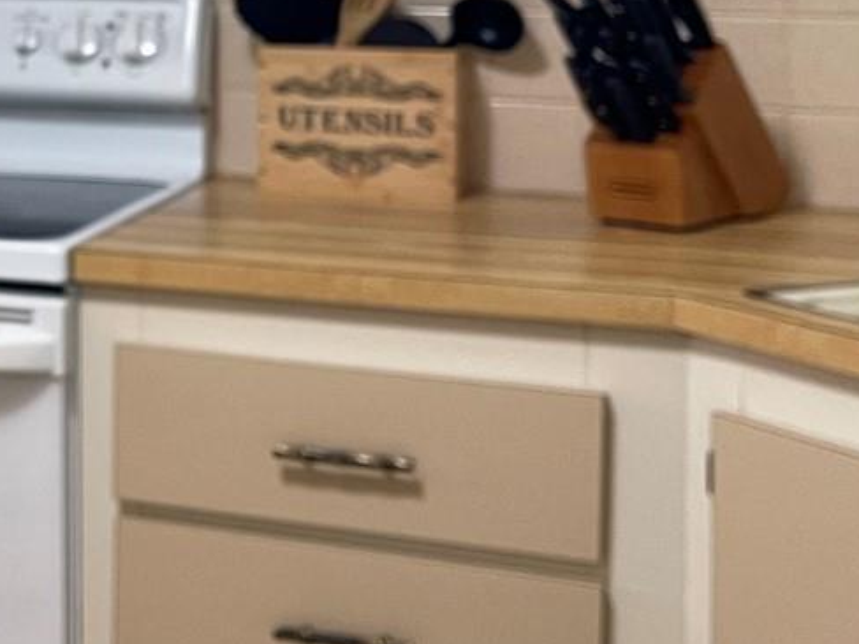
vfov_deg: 17.4
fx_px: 2035
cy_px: -53
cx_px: -218
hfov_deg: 21.8
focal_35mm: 82
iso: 200
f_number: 1.6
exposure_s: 1/60
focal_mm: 5.1
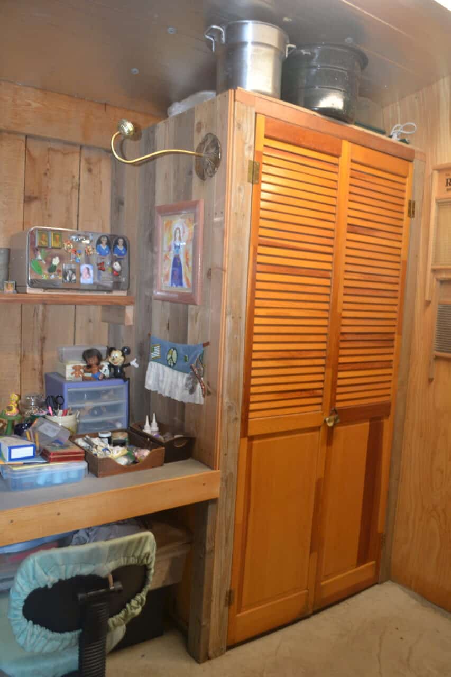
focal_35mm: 27
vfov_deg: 67.4
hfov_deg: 47.9
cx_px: 226
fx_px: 507
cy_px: 338
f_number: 3.5
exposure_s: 1/30
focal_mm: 18
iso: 800
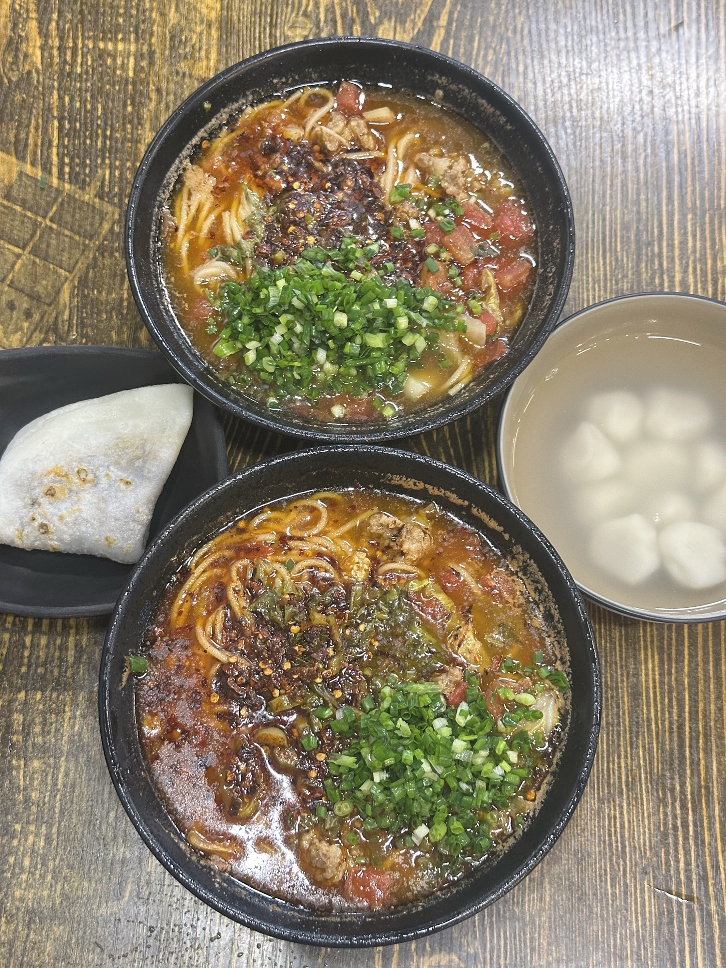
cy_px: 484
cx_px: 363
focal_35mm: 48
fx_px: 1342
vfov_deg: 39.7
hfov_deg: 30.3
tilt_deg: -70.7
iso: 250
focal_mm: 6.86
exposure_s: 1/45
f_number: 1.78
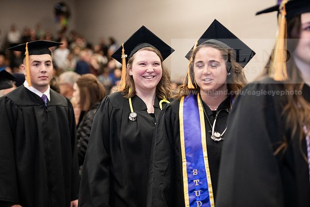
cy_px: 104
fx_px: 792
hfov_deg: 22.1
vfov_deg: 14.9
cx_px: 155
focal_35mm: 92
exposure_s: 1/200
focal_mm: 92
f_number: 3.2
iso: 2000
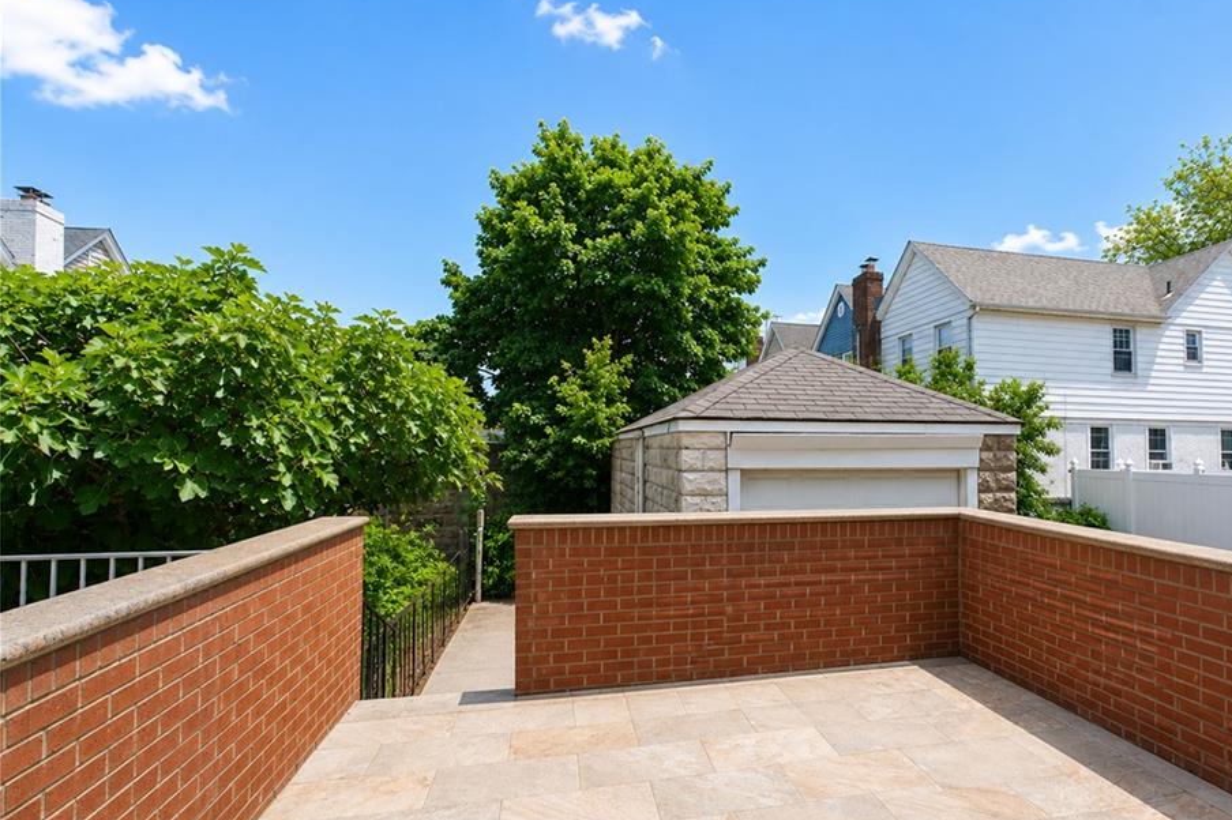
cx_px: 696
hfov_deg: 92.8
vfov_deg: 70.4
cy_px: 424
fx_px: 582
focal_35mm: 17
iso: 400
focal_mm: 10
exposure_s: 1/100
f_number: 9
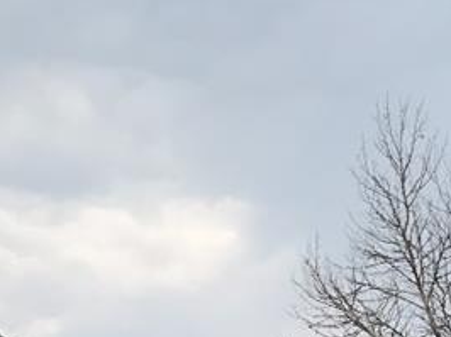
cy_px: 567
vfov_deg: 9.0
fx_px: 2057
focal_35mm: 158
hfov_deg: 12.5
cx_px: 373
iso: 20
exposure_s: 1/731
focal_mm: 3.99
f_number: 1.8
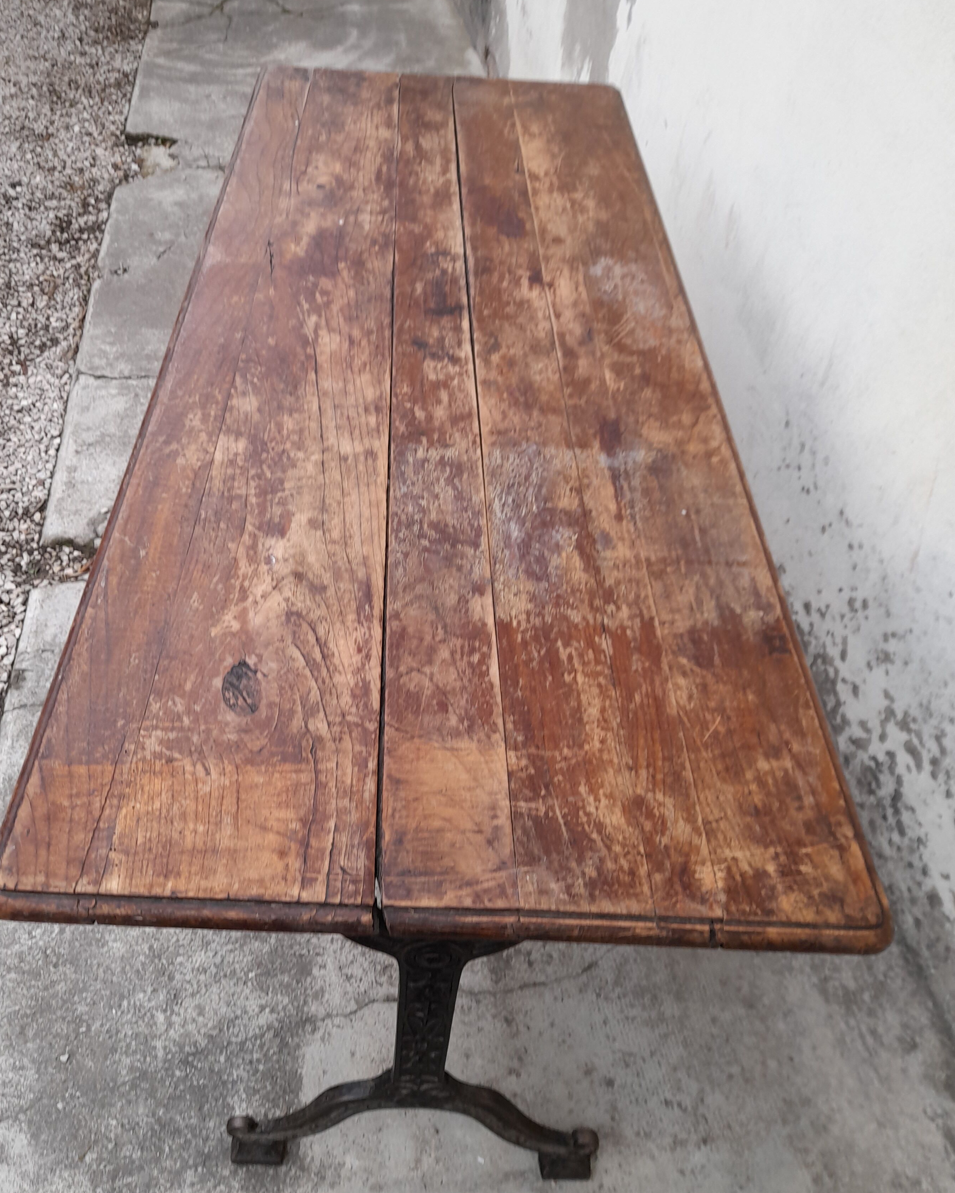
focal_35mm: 29
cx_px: 437
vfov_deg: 60.4
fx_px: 1025
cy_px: 562
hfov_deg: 49.9
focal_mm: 4.6
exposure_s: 1/50
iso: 40
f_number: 2
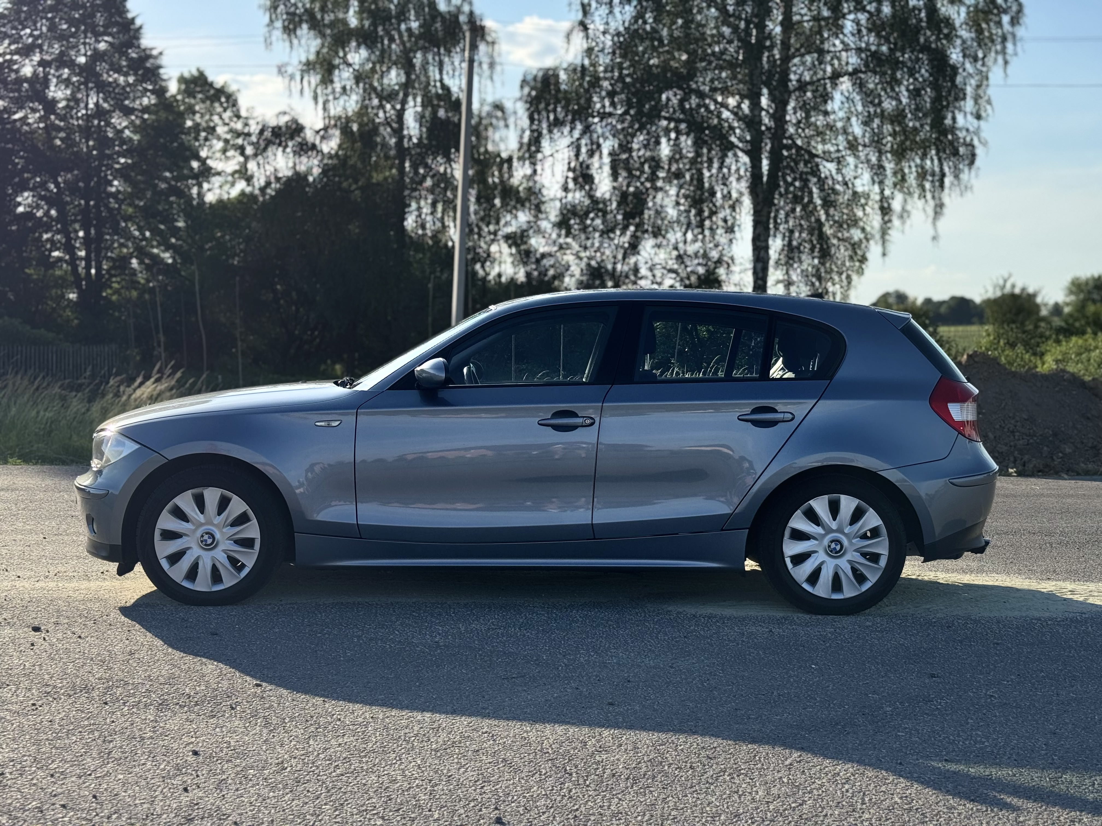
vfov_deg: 30.3
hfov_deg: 39.7
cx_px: 551
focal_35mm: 48
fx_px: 1528
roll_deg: -0.1
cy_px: 413
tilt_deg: -2.6
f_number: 1.78
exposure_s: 1/2959
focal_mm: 6.76
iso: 64
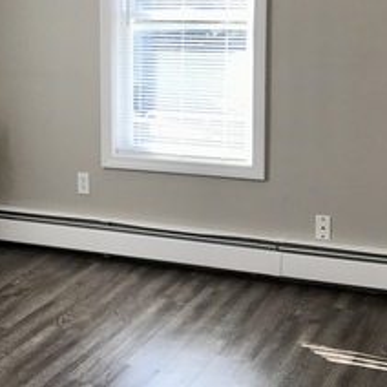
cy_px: 128
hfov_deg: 22.1
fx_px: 987
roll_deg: +0.3
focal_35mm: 78
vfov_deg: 22.1
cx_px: 129
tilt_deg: -7.0
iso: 20
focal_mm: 3.99
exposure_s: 1/120
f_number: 1.8
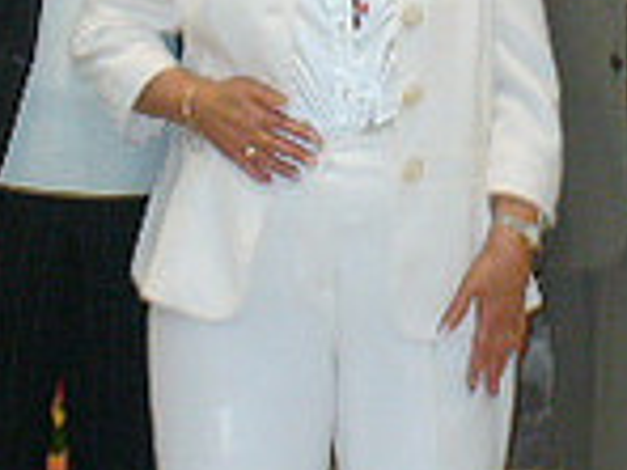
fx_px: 2626
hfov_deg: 13.6
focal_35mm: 145
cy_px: -70
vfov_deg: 10.1
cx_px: 411
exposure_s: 1/8
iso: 100
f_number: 2.8
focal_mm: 6.1
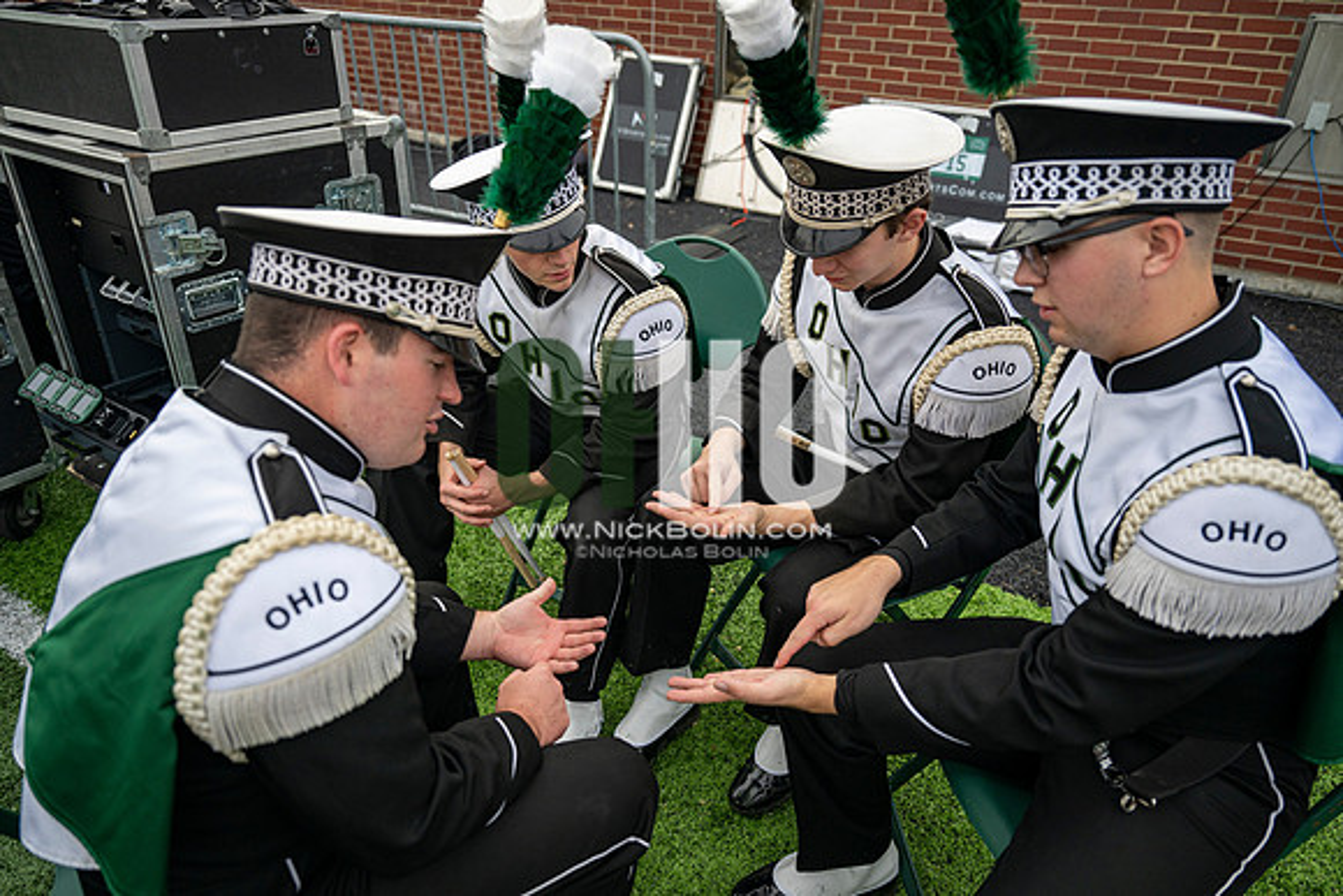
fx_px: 896
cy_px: 448
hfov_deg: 73.7
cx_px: 672
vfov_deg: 53.2
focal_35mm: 24
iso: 200
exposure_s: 1/500
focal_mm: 24
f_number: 2.8
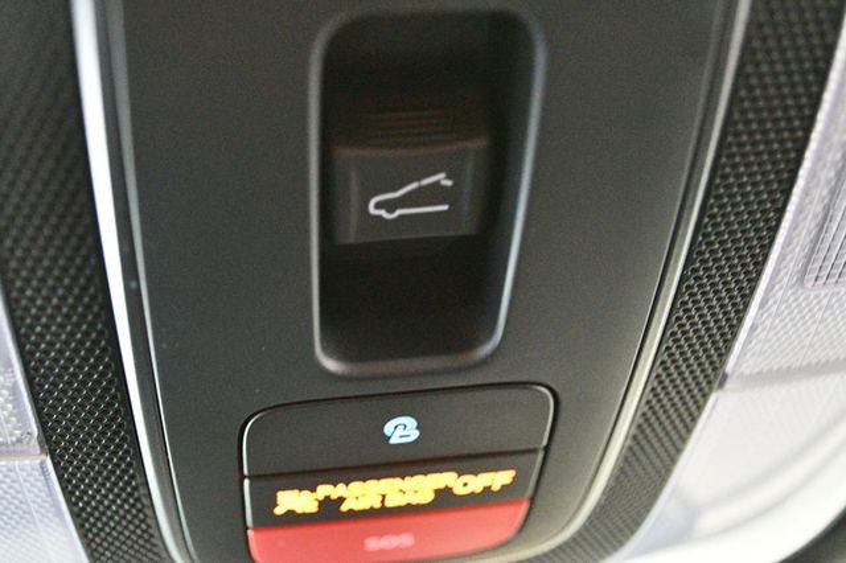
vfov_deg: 28.0
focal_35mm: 48
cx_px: 423
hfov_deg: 41.1
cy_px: 282
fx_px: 1127
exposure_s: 1/15
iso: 12800
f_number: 4.8
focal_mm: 32
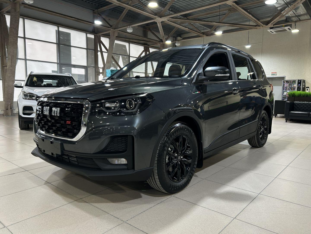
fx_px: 234
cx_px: 156
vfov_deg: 53.1
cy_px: 117
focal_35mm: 26
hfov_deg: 67.3
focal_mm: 5.7
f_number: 1.5
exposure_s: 1/100
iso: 40
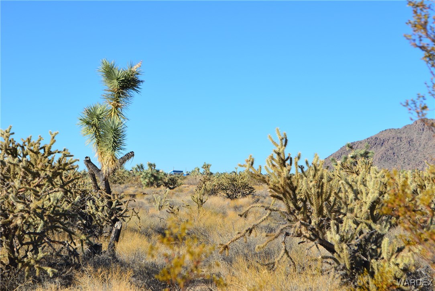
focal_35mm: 82
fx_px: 997
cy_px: 146
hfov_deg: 24.6
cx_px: 218
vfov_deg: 16.6
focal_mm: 55
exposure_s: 1/320
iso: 200
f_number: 10
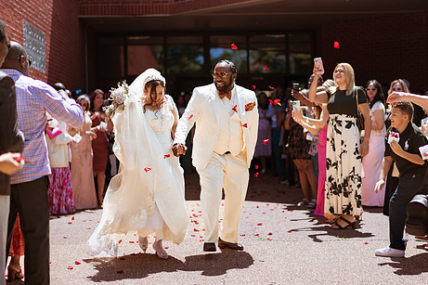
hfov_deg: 27.7
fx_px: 868
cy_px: 139
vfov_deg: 18.7
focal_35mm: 73
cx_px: 239
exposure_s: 1/6400
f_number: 1.4
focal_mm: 58
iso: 100
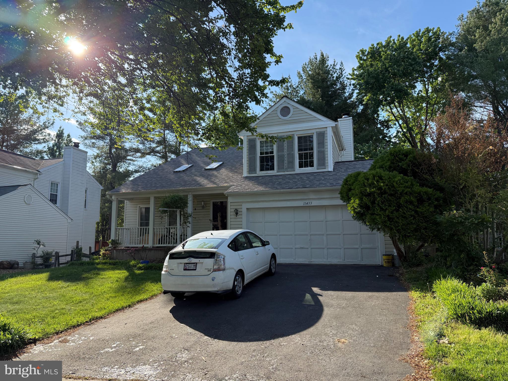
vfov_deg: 56.8
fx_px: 352
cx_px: 254
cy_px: 190
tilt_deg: +8.7
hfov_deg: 71.6
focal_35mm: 24
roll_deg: +0.2
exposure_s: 1/2110
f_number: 1.78
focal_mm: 6.76
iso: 100
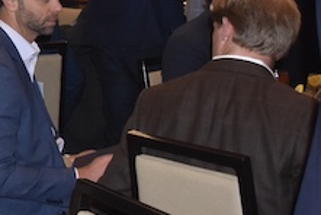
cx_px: -254
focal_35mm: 122
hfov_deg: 14.7
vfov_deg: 10.8
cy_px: -118
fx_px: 1089
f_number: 3.5
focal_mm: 18
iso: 1100
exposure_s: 1/60
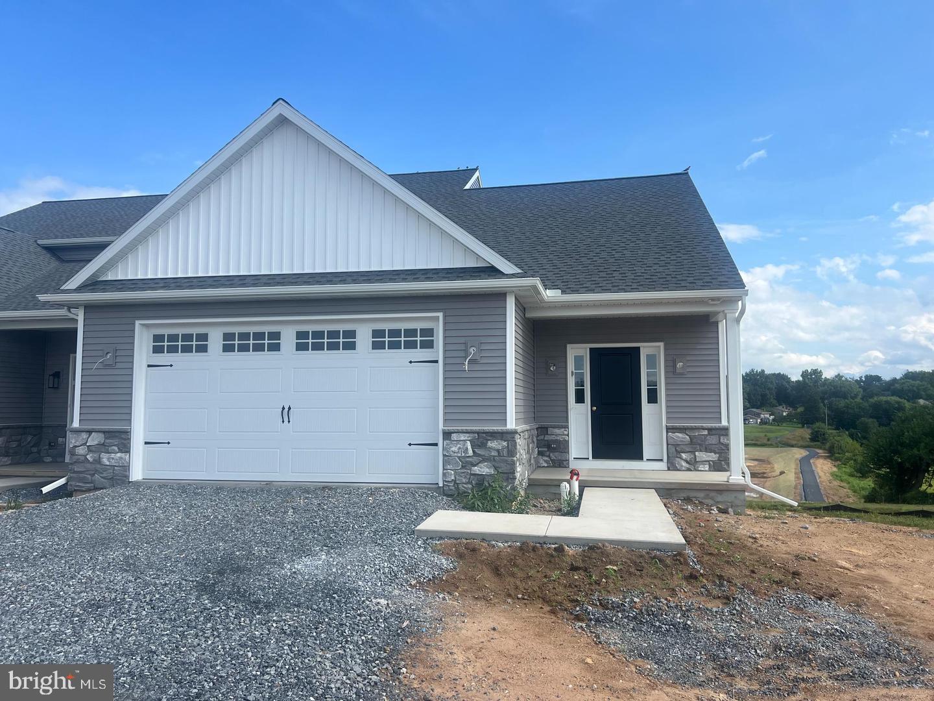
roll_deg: +0.6
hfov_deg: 67.3
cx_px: 467
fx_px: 702
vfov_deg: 53.1
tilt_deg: +2.8
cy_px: 350
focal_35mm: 26
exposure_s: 1/4115
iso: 50
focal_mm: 5.7
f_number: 1.5
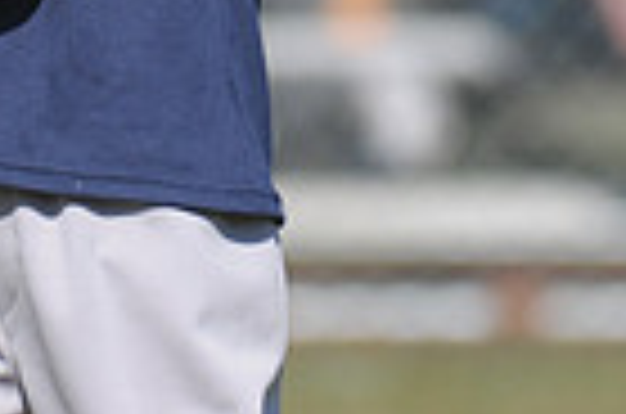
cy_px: -443
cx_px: 171
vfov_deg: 1.1
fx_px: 21738
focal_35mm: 1253
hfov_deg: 1.6
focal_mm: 200
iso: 400
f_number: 4.5
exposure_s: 1/3200
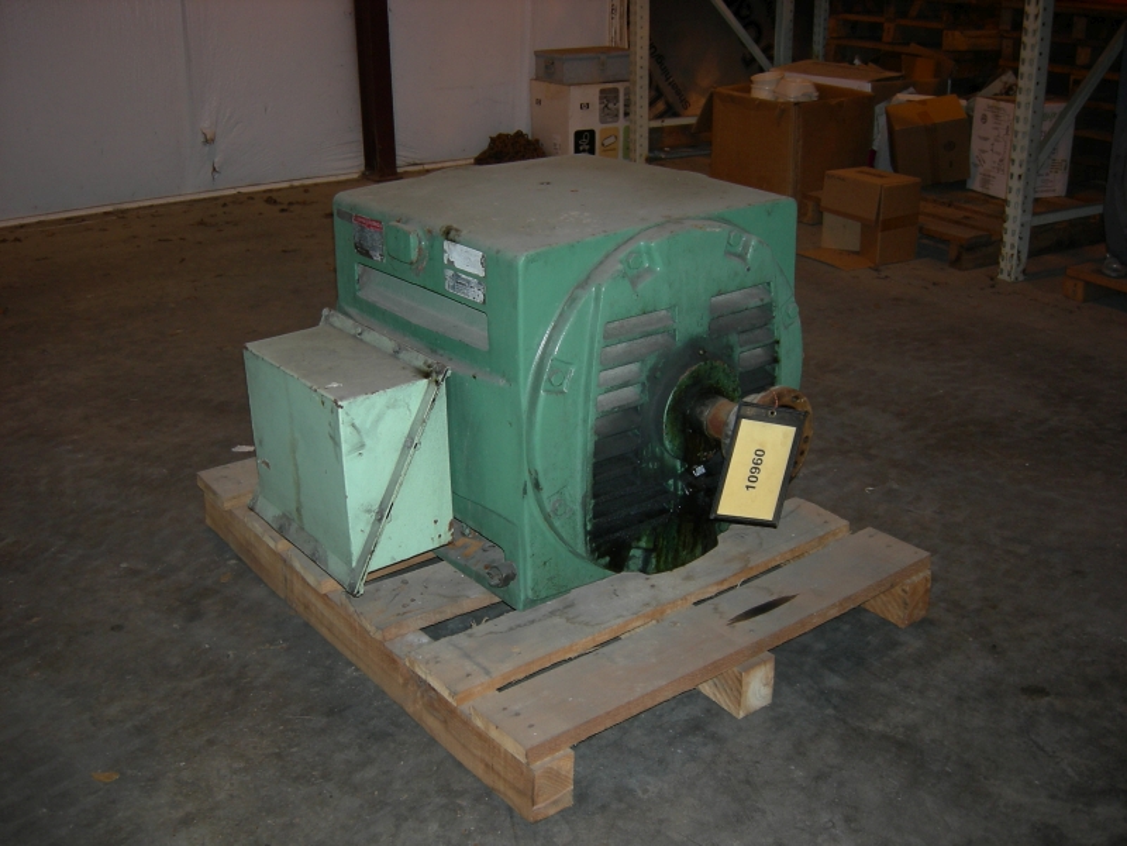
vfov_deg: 39.7
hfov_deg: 51.4
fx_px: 1172
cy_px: 423
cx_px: 564
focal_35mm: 36
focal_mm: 7.5
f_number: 2.7
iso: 64
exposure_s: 1/60.1
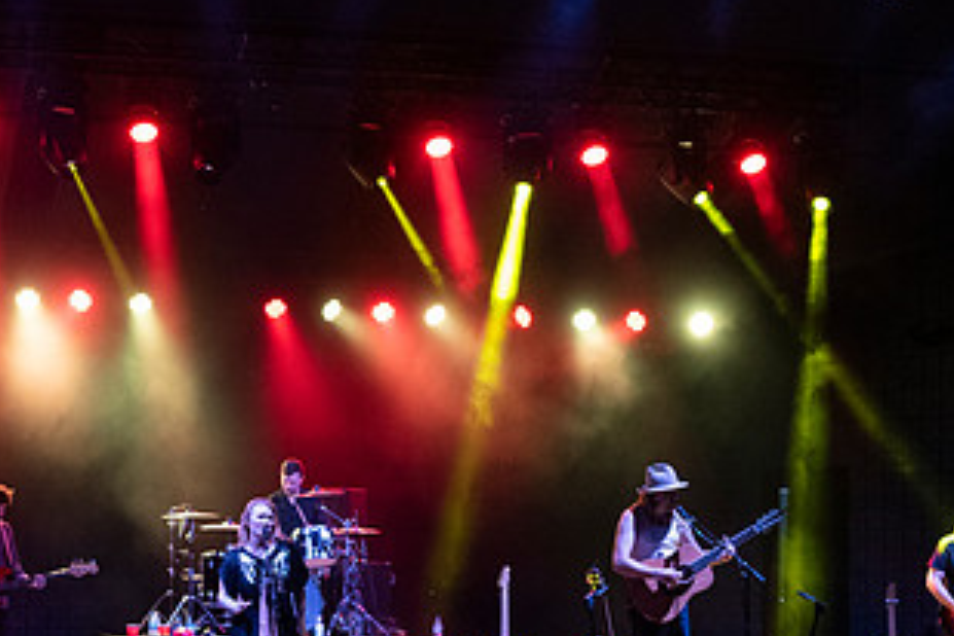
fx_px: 2226
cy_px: 507
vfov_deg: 16.1
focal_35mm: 84
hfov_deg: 24.0
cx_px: 291
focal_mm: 40
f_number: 3.2
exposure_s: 1/400
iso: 2500
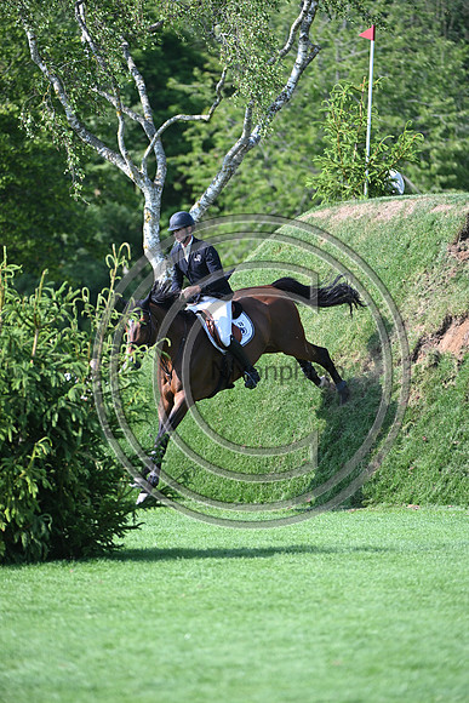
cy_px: 352
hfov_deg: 5.3
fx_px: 5077
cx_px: 234
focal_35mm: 260
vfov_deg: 7.9
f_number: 4.5
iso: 500
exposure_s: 1/1250
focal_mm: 260
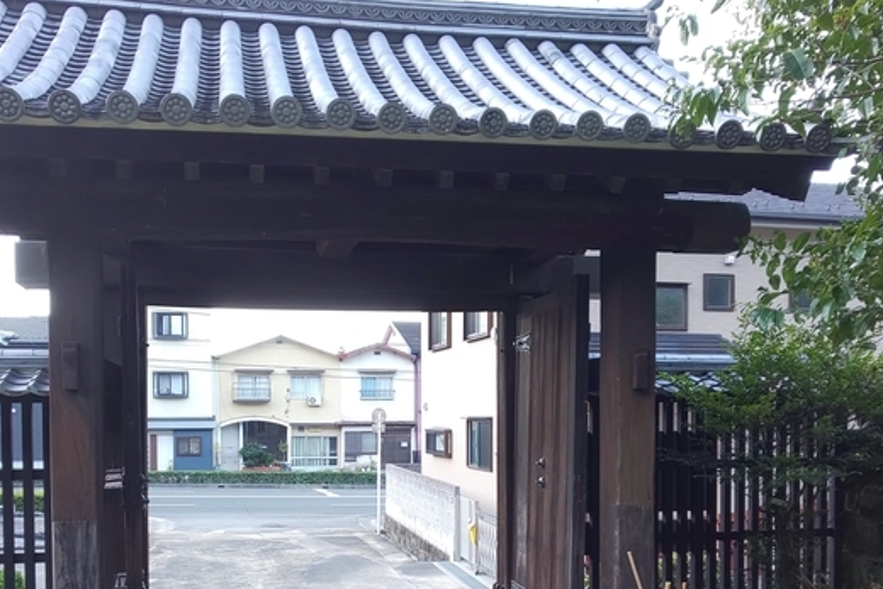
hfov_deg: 58.2
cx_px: 353
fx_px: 785
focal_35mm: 32
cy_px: 436
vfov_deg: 40.1
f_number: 1.94
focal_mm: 3.45
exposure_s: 1/33
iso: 44
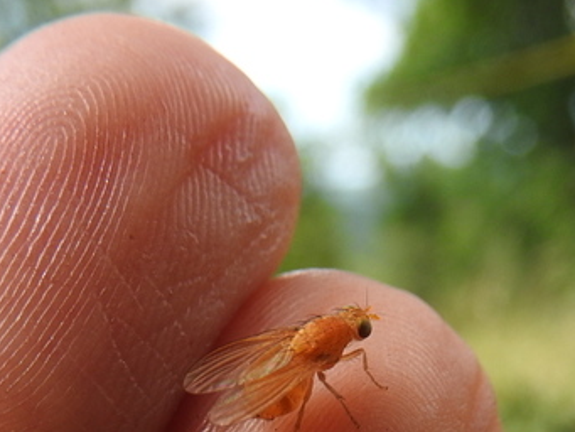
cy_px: 533
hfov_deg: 26.0
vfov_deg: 18.5
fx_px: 1246
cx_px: 272
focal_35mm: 75
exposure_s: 1/250
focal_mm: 5.4
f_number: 3.5
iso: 100
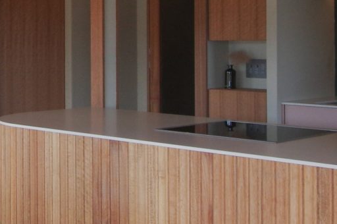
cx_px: 53
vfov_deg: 17.9
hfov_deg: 26.4
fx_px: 701
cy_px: 32
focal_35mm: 75
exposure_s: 1/50
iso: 400
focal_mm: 10
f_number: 11
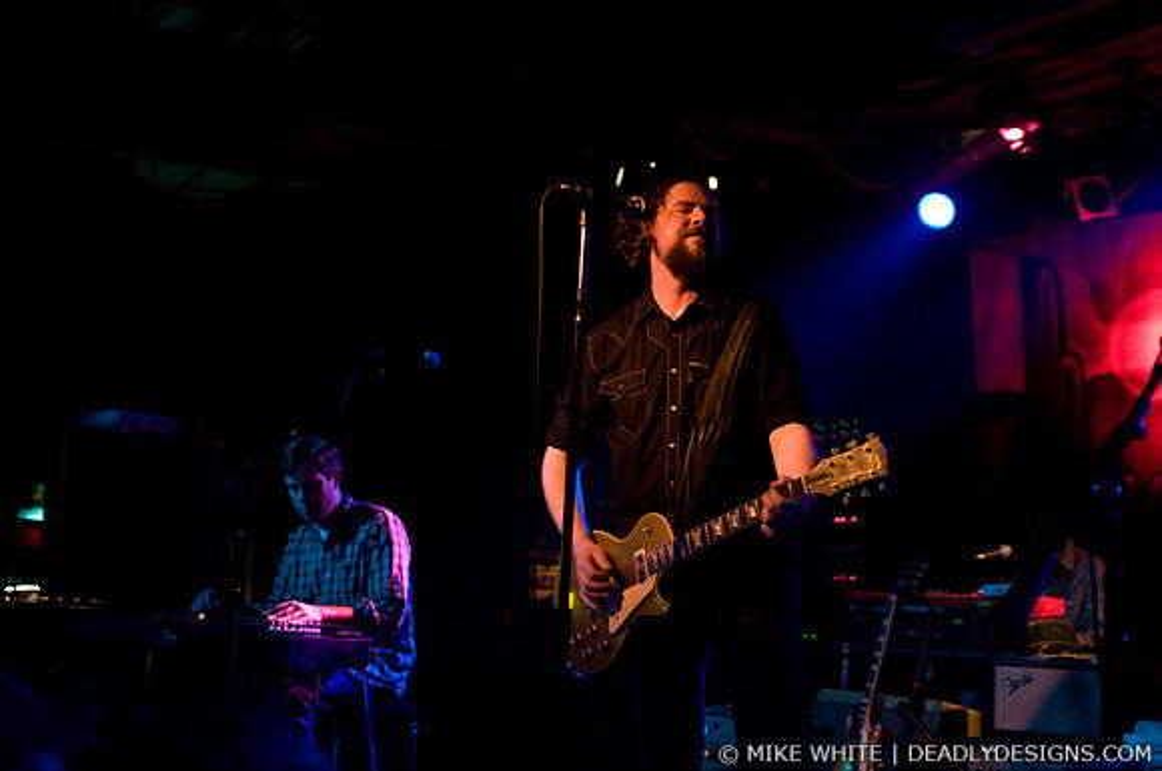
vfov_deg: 29.8
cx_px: 581
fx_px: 1450
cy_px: 386
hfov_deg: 43.7
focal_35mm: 45
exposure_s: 1/80
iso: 1000
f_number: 1.4
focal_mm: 30
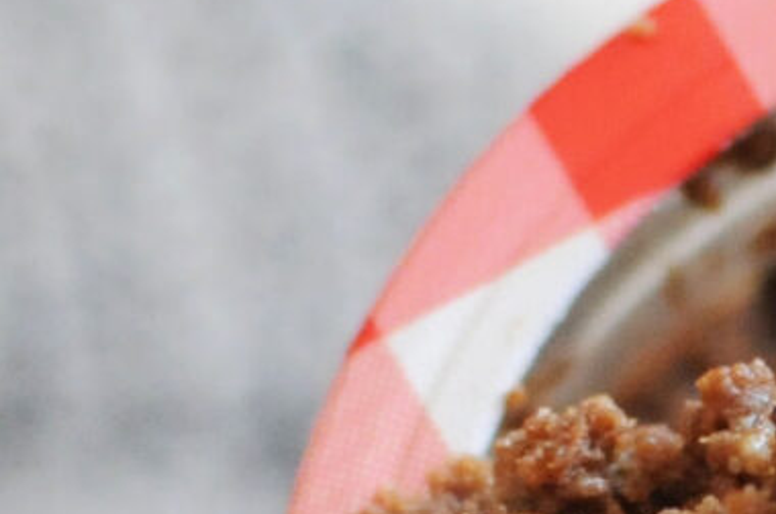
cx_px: 899
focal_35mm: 505
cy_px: 759
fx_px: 10867
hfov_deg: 4.1
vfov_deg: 2.7
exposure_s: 1/125
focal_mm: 50
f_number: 3.2
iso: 1250
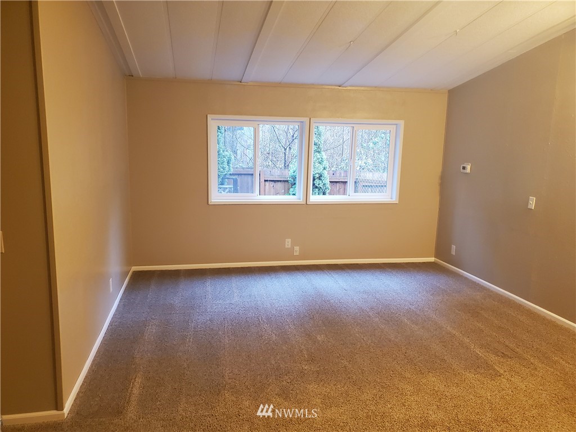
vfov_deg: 53.1
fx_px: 433
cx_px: 288
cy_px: 216
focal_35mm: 26
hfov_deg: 67.3
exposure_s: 1/40
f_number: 1.5
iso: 500
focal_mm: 4.3
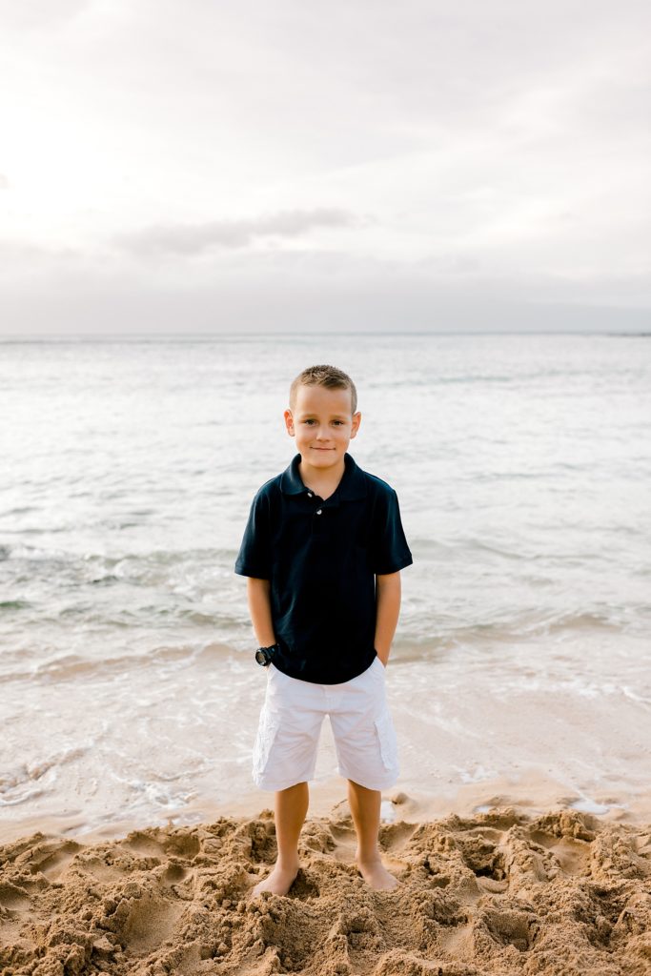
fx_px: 949
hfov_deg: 37.9
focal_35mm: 35
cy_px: 488
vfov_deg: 54.4
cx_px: 326
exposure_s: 1/800
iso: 250
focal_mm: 35
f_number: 2.8
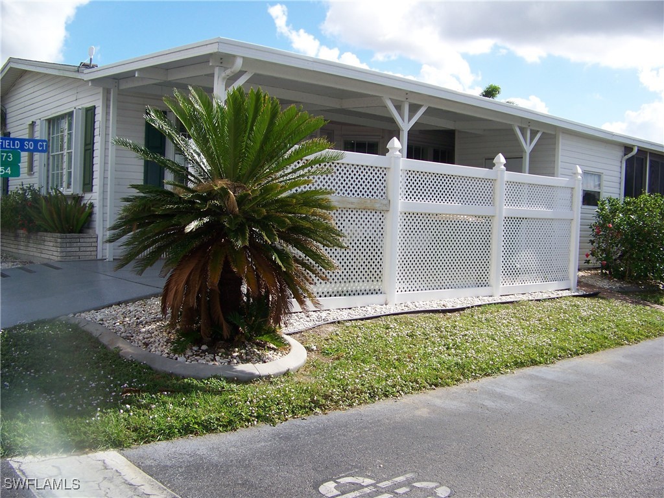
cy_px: 249
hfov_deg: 51.4
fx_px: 691
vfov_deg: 39.7
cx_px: 332
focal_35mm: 36
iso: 64
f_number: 2.8
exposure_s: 1/800
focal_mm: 5.85
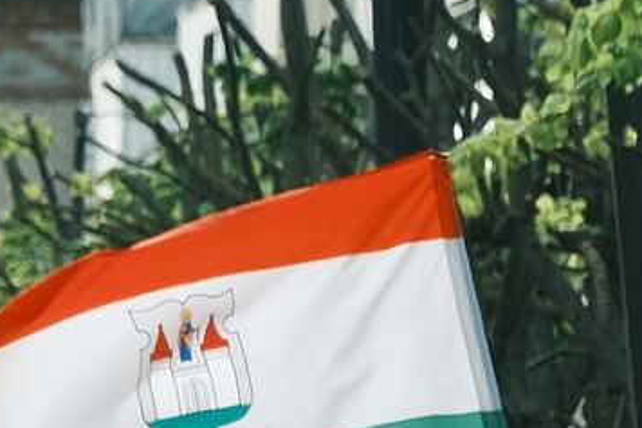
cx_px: 323
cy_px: 1240
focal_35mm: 1482
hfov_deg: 1.4
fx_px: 26416
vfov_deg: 0.9
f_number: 6.4
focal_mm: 137
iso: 200
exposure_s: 1/200
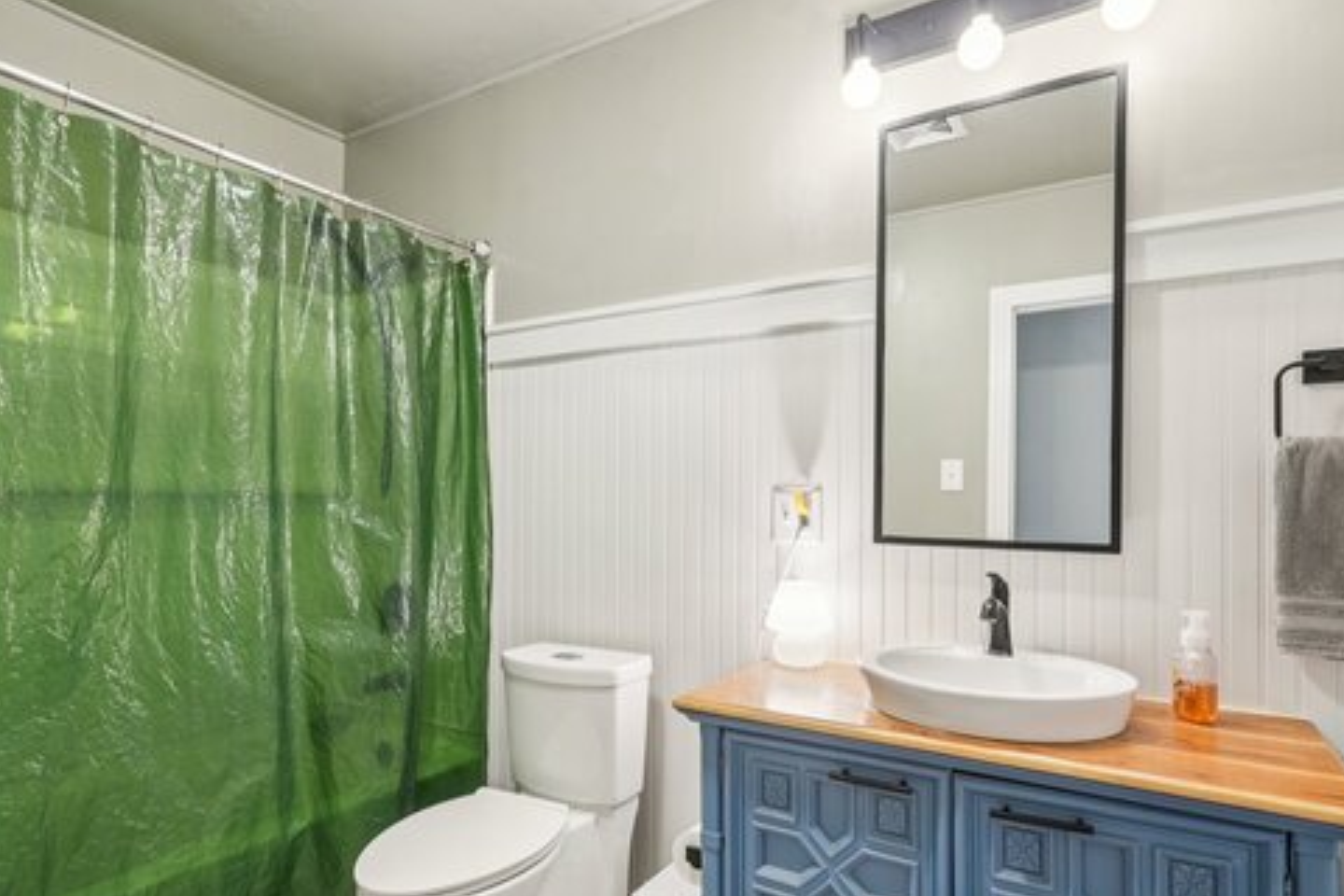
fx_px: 747
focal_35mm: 20
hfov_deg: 84.0
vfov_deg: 61.8
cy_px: 497
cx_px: 650
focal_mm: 15
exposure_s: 1/15
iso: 800
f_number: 7.1
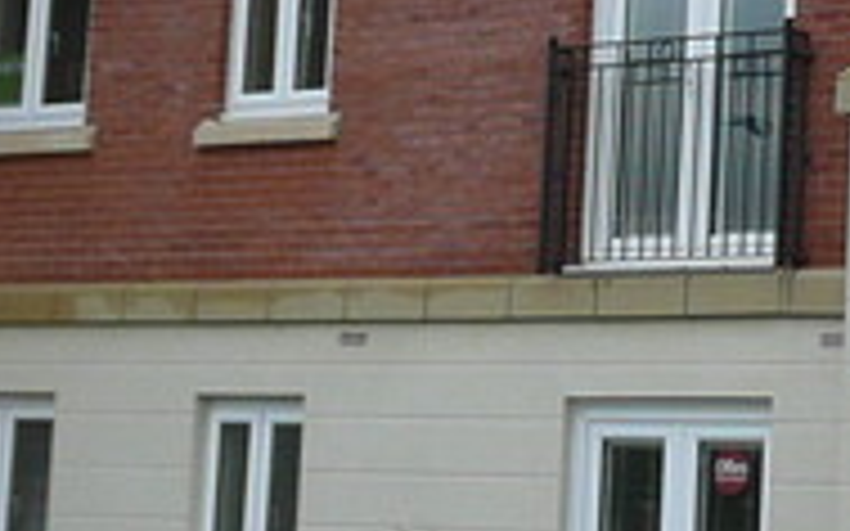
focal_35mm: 161
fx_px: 3728
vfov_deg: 8.0
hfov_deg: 12.8
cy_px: -153
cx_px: 846
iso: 100
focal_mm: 4.6
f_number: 3.3
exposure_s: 1/80
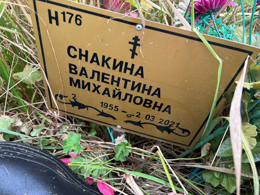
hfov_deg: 67.3
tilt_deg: -60.3
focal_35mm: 26
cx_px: 130
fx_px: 195
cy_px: 98
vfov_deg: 53.1
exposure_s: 1/121
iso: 50
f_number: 1.6
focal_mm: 5.96
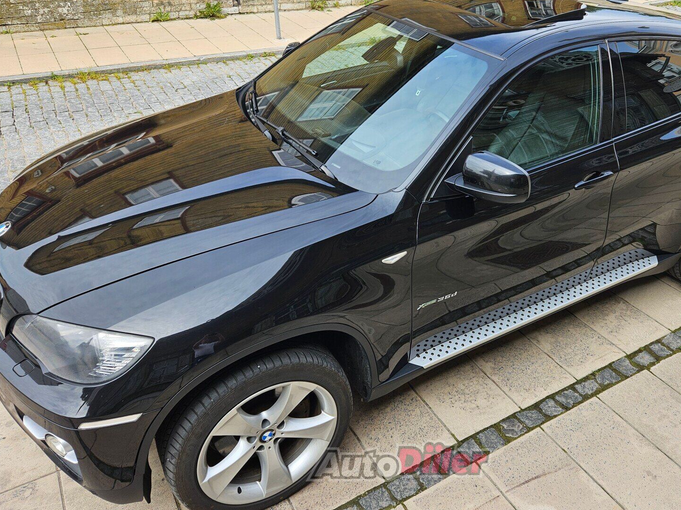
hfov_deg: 58.0
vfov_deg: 45.0
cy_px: 185
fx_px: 610
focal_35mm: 31
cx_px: 400
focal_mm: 5.4
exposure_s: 1/526
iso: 25
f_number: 1.8
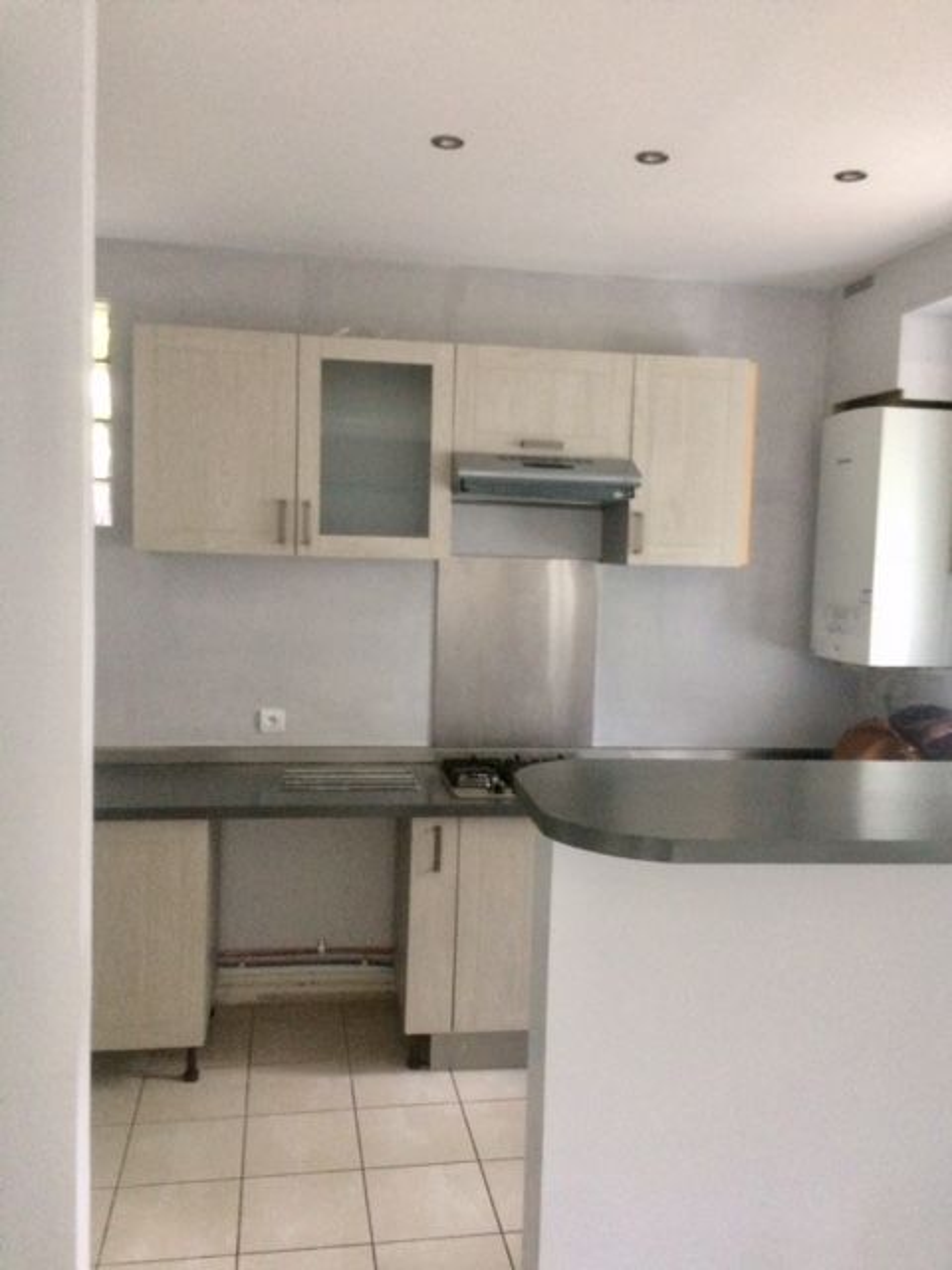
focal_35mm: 29
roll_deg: -0.6
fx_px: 1063
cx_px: 476
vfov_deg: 61.7
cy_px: 635
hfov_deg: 48.2
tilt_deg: -6.5
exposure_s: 1/25
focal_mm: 4.15
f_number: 2.2
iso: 250
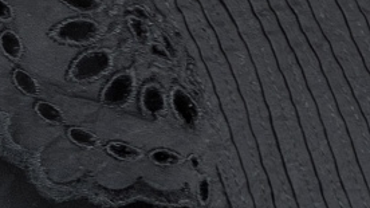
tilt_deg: -11.3
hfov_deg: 10.6
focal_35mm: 202
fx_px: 1981
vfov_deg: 5.7
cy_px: -370
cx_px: 307
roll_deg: -10.1
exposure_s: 1/60
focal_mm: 6.76
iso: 250
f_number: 1.78
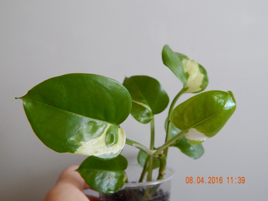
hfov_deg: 58.4
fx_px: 240
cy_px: 100
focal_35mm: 31
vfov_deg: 45.4
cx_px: 134
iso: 400
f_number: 3.2
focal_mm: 5.6
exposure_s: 1/60
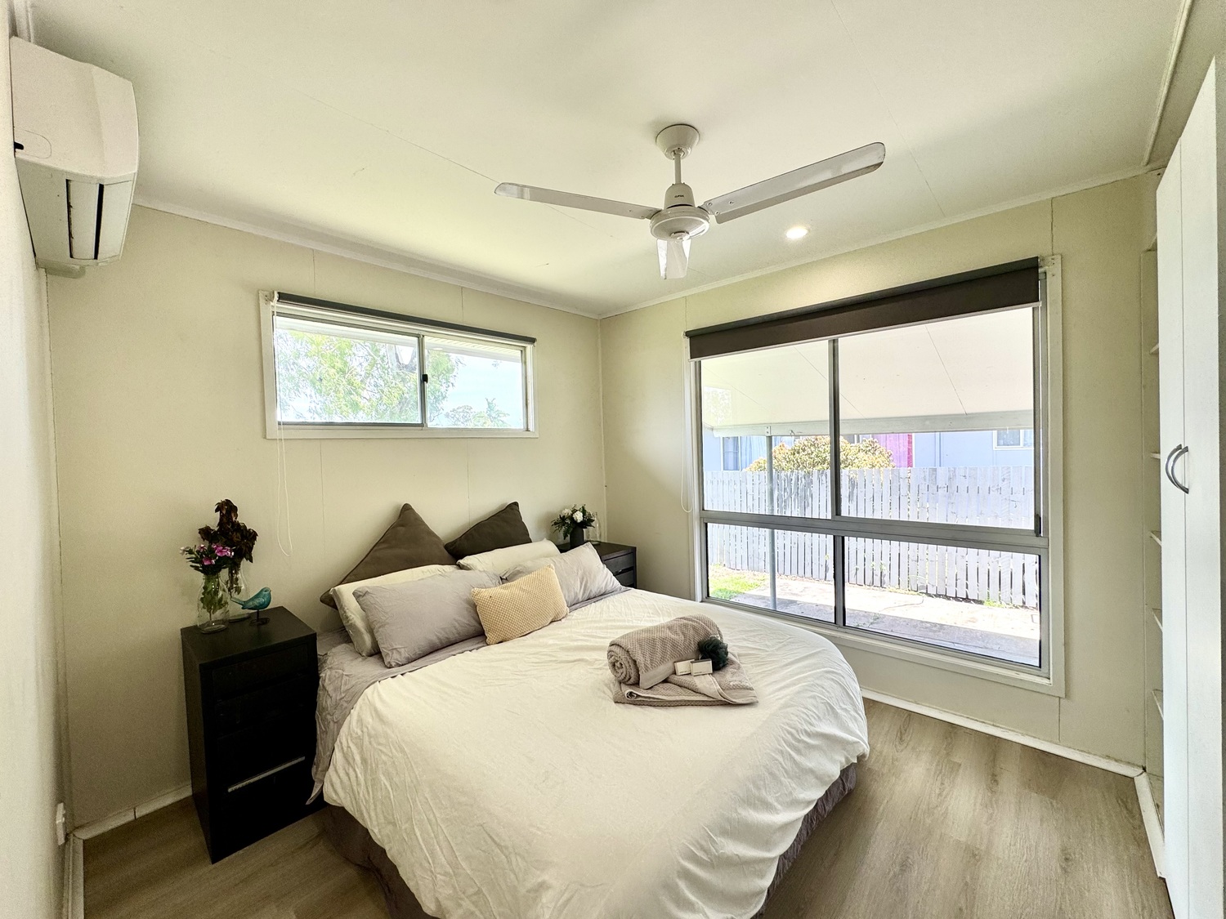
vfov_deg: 85.7
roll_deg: +2.1
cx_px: 613
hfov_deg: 102.1
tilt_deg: -1.3
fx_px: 496
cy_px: 460
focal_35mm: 14
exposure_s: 1/231
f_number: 2.2
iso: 40
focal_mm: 2.22
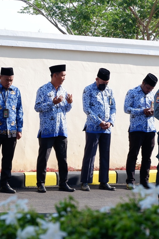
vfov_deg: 16.8
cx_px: 24
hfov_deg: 11.2
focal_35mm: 122
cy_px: 149
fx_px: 807
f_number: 9
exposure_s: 1/200
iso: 200
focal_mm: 39.6
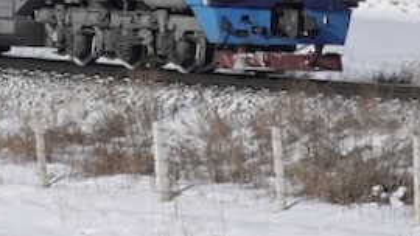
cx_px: -515
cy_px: -324
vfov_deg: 3.3
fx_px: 4066
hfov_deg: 5.7
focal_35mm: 365
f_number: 7.1
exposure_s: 1/1250
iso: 200
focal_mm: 49
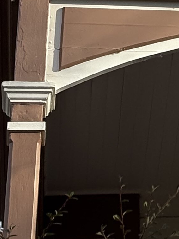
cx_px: 348
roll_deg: +5.0
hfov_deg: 5.3
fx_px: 1916
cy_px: -339
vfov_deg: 6.7
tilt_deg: +37.9
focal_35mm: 278
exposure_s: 1/2283
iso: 32
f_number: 1.6
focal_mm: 5.96
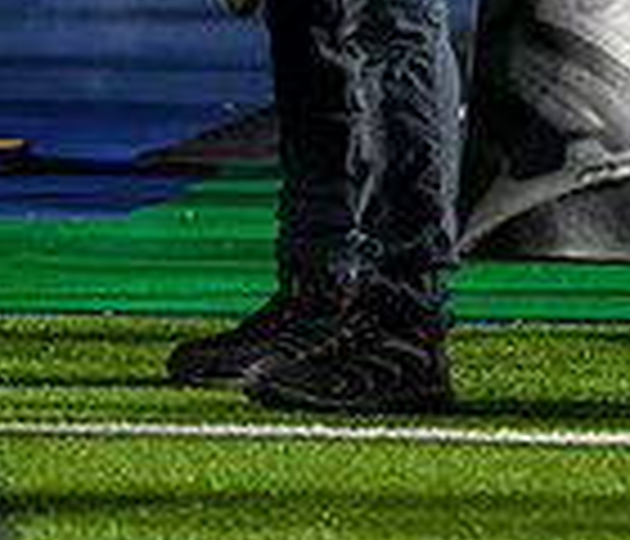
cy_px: -248
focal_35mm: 838
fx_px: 16070
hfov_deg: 2.2
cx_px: 880
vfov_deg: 1.9
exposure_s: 1/1250
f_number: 2.8
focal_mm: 160
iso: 4000
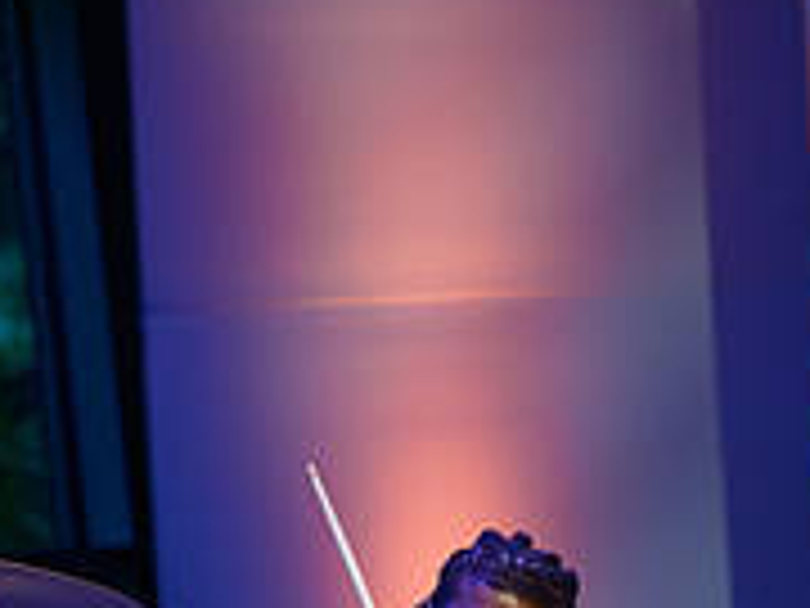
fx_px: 11255
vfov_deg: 3.1
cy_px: 986
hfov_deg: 4.1
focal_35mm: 481
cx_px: 652
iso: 2500
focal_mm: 200
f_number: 5.6
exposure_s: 1/320
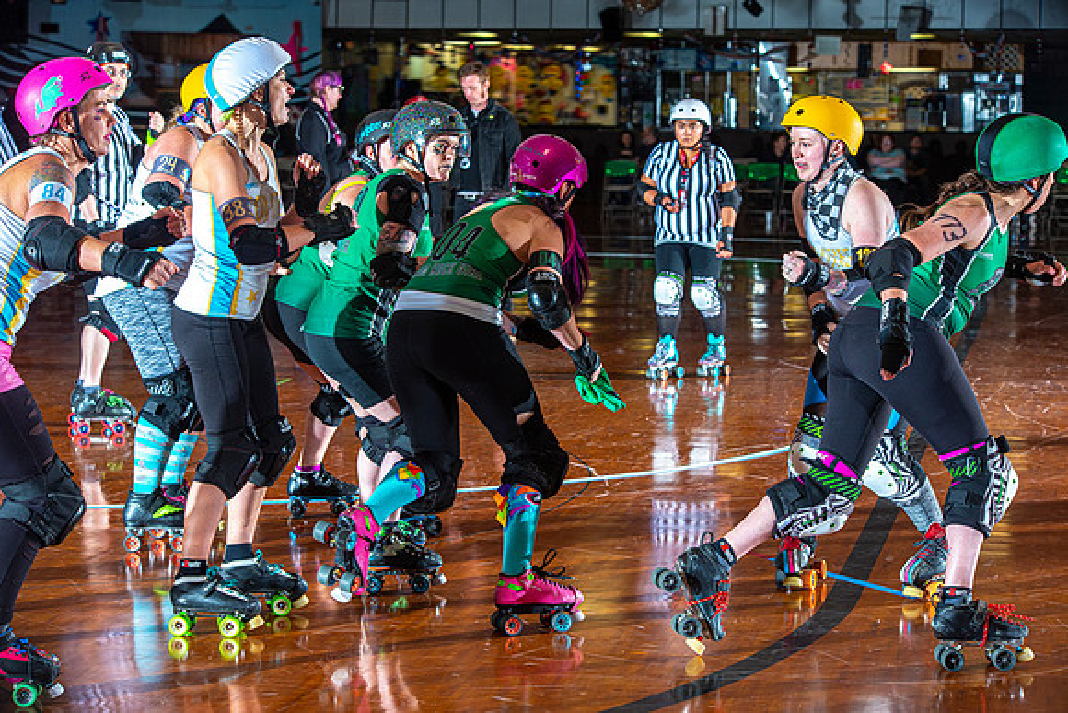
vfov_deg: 14.4
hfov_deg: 21.5
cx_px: 534
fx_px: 2819
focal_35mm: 95
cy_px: 356
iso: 640
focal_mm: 95
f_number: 7.1
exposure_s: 1/160
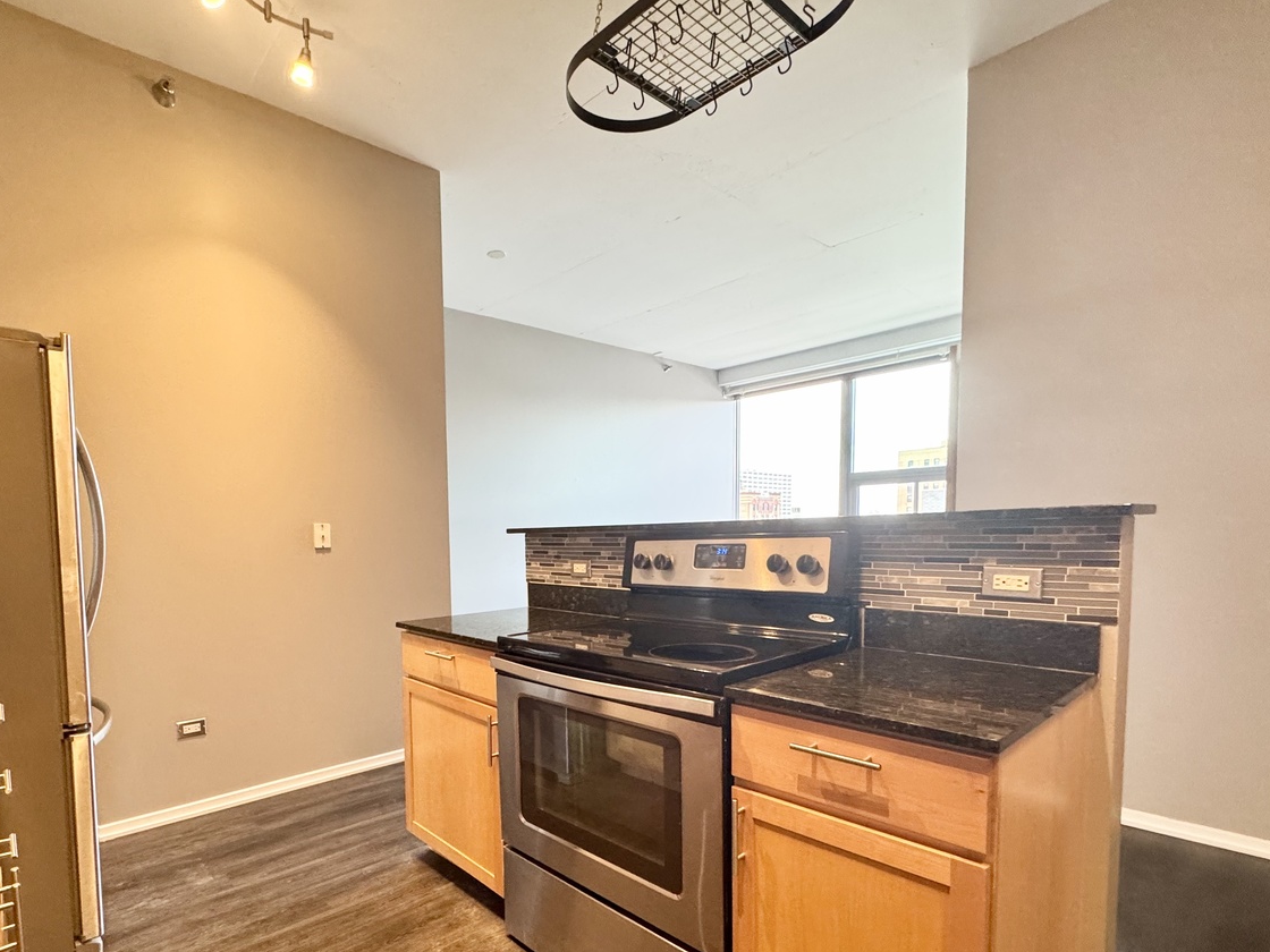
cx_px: 531
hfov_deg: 87.0
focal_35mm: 18
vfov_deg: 70.6
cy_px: 587
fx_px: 660
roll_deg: +1.0
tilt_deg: -5.3
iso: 320
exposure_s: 1/120
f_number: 2.2
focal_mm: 2.22
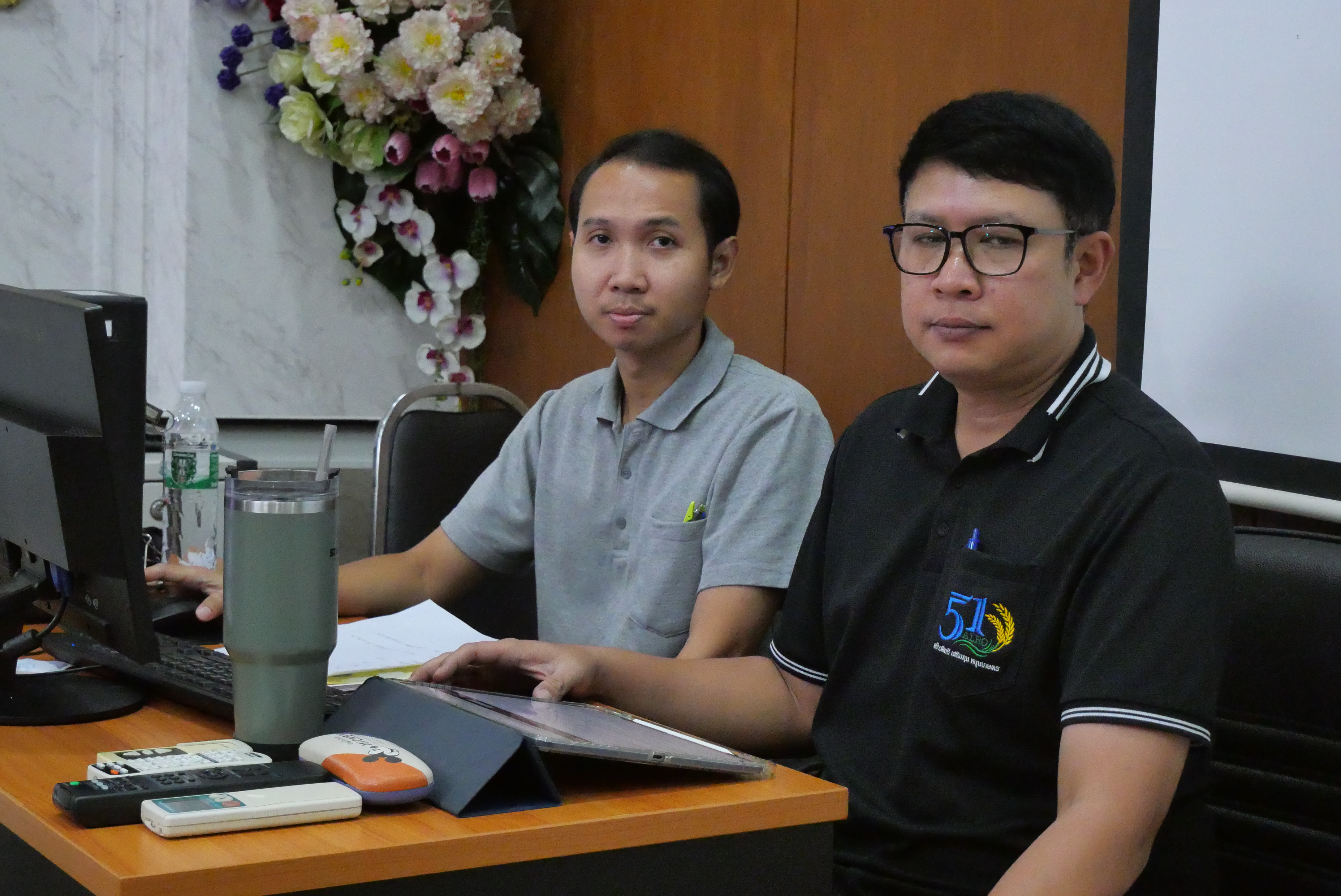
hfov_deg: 29.6
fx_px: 2534
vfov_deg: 20.0
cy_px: 448
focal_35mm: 68
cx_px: 670
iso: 6400
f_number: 5.6
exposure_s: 1/125
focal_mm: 33
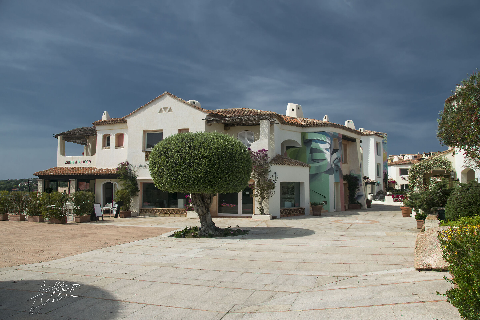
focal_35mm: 27
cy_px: 160
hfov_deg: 67.4
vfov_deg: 47.9
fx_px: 360
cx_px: 240
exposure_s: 1/320
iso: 200
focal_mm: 18
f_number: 9
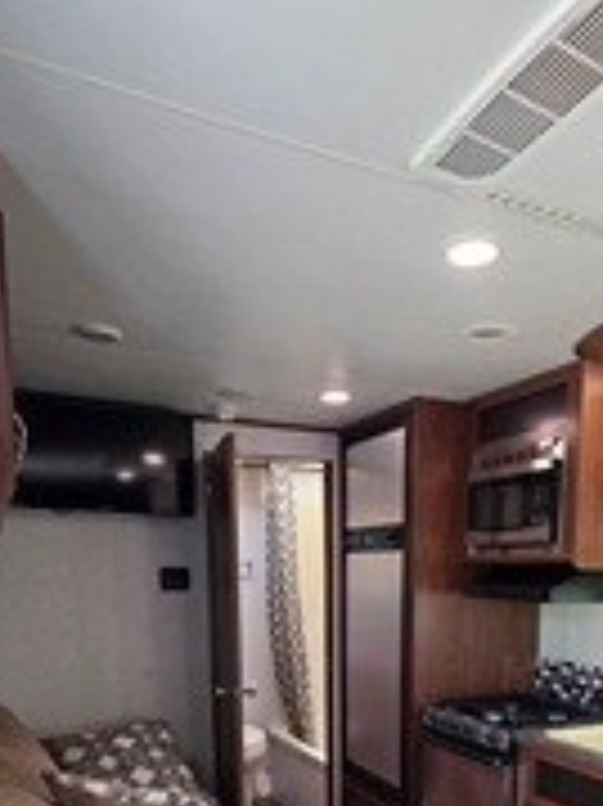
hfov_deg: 47.5
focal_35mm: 29
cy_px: 675
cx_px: 396
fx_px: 674
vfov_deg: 56.0
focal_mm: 2.2
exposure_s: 1/120
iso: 250
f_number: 1.9
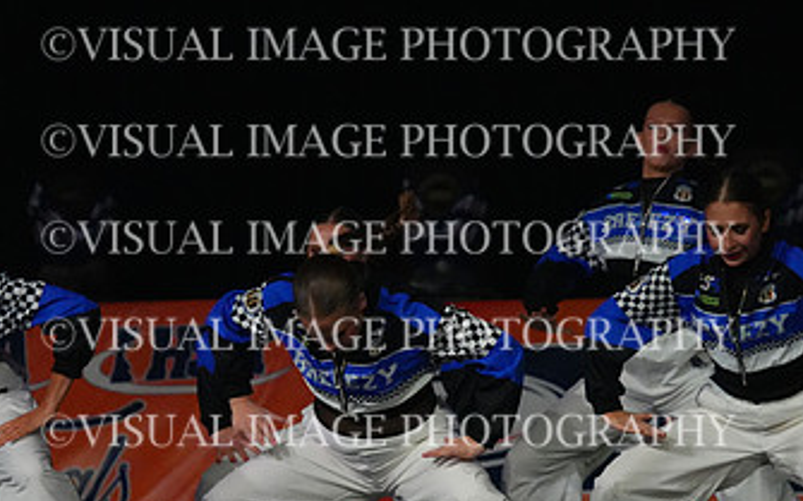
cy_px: 382
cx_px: 388
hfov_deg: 4.6
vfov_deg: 2.9
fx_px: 10040
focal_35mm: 459
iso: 12800
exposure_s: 1/1000
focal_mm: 260
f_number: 5.6
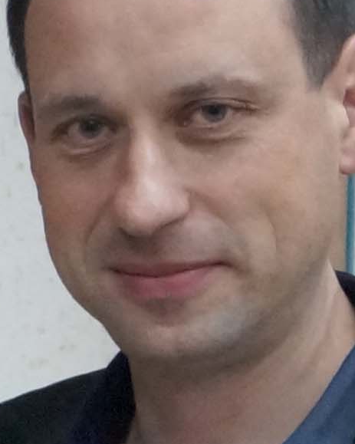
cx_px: -1356
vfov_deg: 5.5
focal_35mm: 345
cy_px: 842
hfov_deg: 4.0
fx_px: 4532
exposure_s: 1/160
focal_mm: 26
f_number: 4.5
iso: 2500
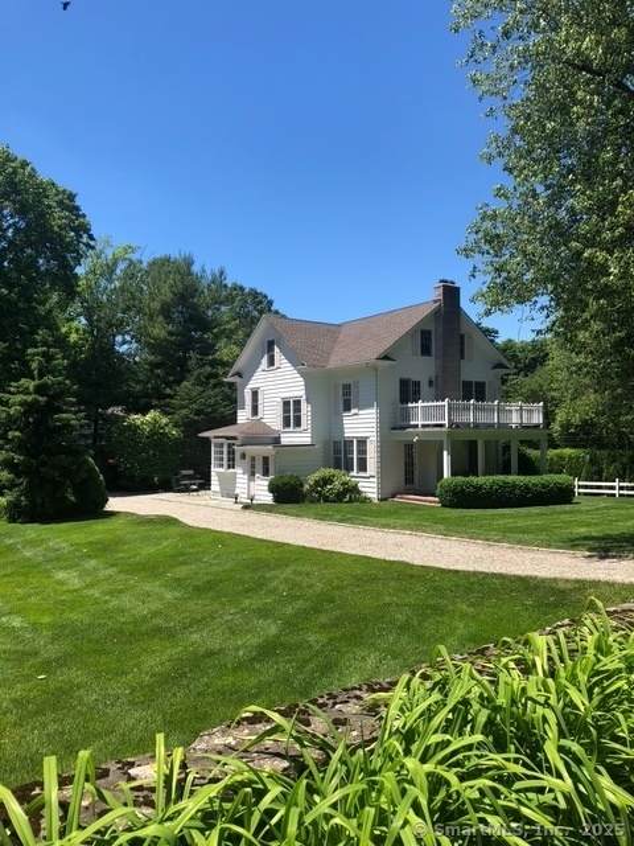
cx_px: 317
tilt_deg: +1.2
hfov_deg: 49.7
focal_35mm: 28
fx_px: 684
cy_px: 423
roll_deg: +0.8
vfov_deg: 63.4
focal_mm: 3.99
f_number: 1.8
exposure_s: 1/1333
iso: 20
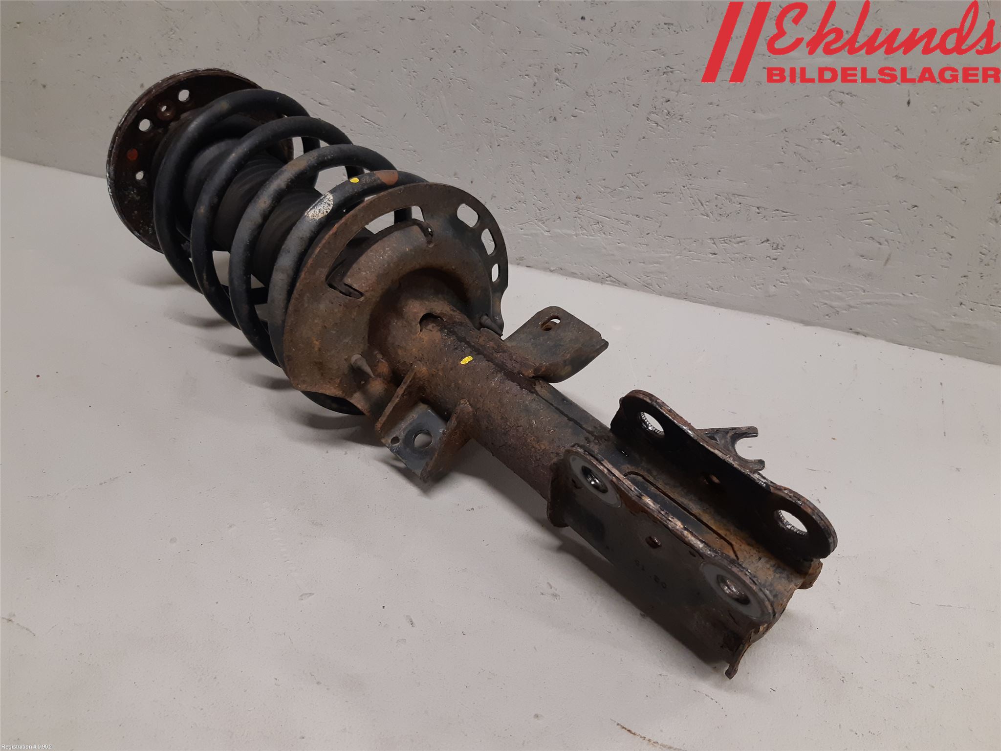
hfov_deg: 67.3
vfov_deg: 53.1
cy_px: 376
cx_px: 500
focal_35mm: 26
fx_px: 752
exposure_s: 1/50
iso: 160
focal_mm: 3.93
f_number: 1.7
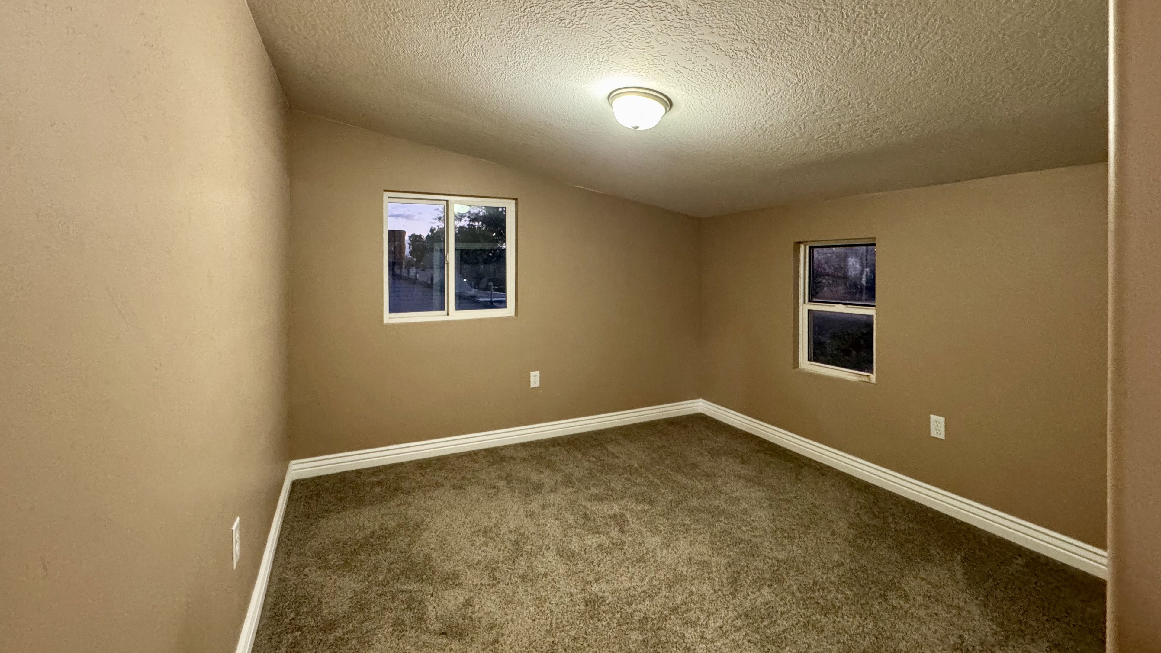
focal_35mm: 16
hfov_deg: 99.4
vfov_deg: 66.6
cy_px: 269
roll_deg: +0.4
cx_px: 587
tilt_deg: -0.6
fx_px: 493
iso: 1000
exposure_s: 1/60
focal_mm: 2.22
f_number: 2.2
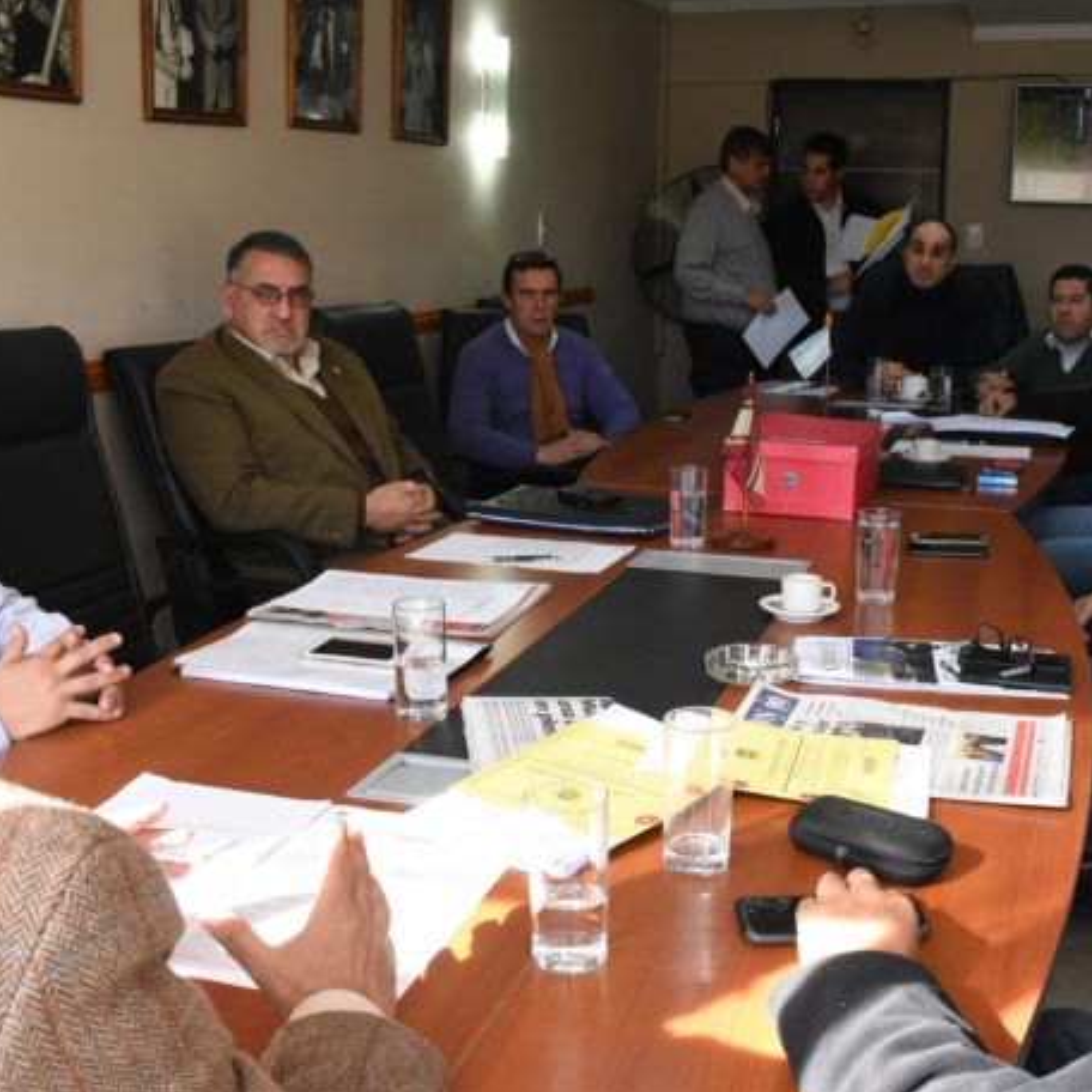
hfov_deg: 42.7
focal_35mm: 39
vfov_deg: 42.8
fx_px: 1392
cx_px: 625
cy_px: 551
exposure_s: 1/160
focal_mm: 30
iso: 3200
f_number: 16
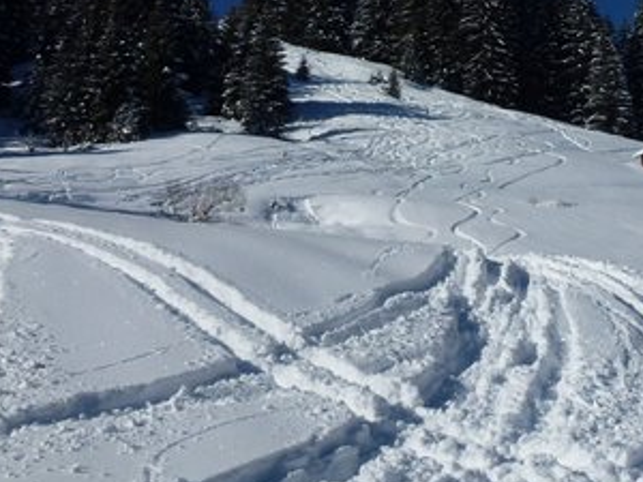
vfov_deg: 22.7
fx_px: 1189
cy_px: 109
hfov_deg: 29.2
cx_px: 562
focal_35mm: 64
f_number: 4.5
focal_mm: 4.3
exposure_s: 1/2000
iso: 100
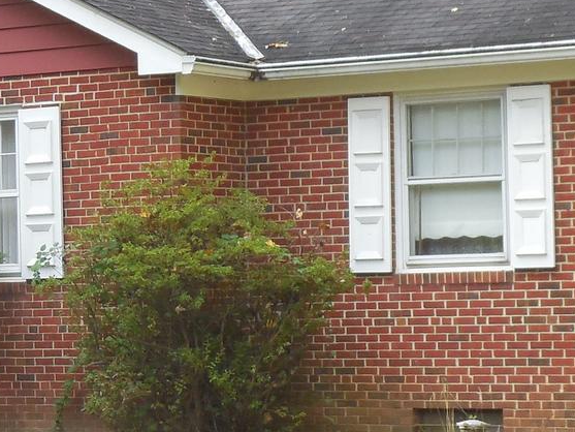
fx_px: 2808
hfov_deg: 11.7
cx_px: 398
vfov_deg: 8.8
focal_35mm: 169
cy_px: 217
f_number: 3.8
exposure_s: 1/100
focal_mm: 8.2
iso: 125
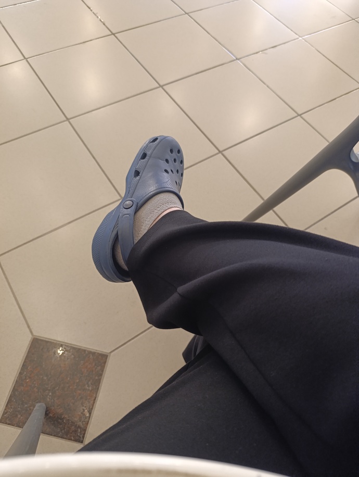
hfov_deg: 59.0
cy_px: 238
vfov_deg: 73.8
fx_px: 317
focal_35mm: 23
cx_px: 180
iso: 1250
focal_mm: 6.14
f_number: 1.6
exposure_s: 1/25
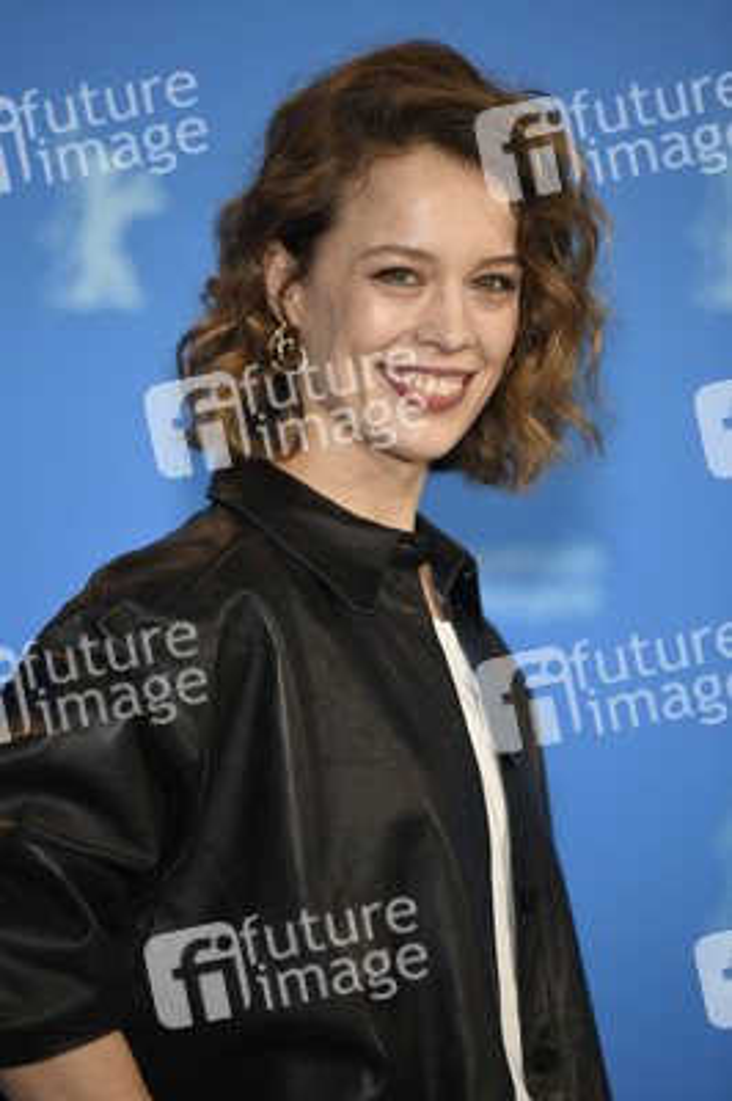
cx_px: 366
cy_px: 550
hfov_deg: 6.9
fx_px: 6110
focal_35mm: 200
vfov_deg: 10.3
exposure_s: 1/400
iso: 640
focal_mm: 200
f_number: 3.2
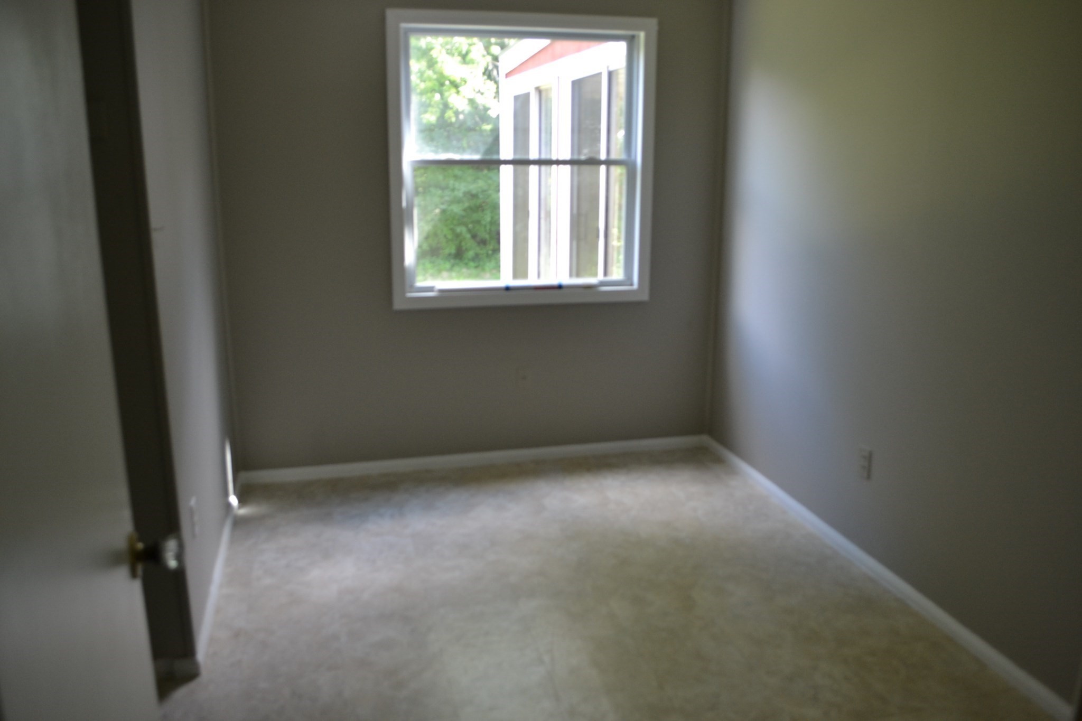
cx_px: 541
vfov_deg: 47.9
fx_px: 811
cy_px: 360
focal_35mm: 27
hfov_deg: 67.4
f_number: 4
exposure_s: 1/60
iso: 400
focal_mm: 18
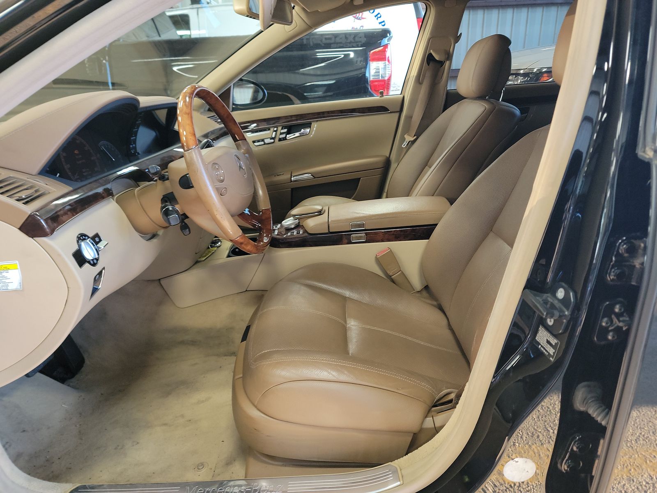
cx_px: 328
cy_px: 246
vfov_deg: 56.8
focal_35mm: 24
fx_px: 456
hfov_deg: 71.6
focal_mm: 6.7
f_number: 1.8
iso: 395
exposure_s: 1/59
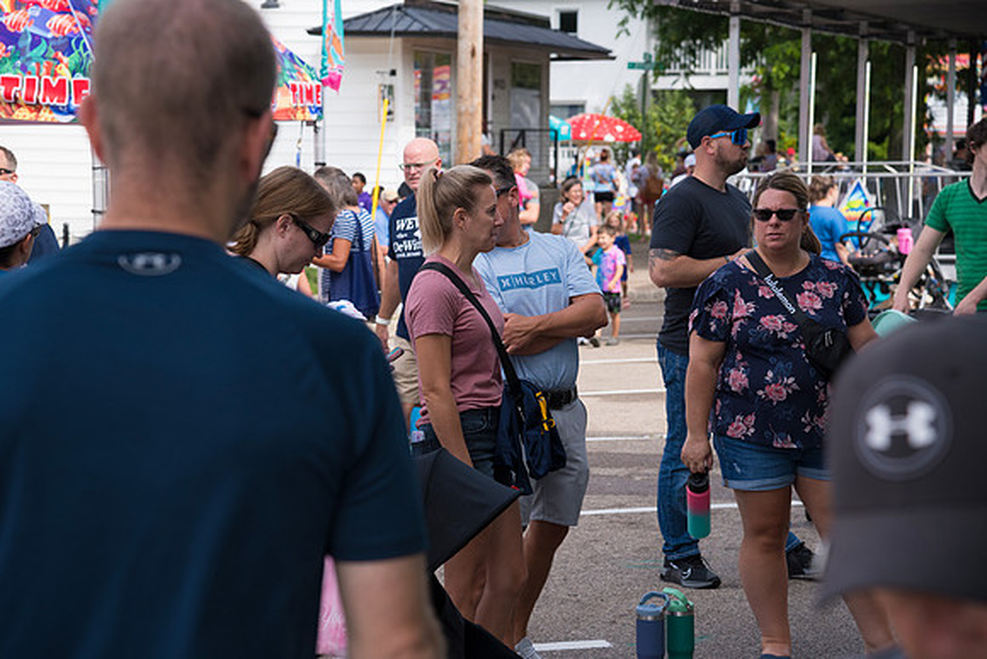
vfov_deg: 14.9
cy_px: 330
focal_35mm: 92
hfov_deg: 22.1
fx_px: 2523
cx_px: 494
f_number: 6.3
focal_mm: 92
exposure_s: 1/1000
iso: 640
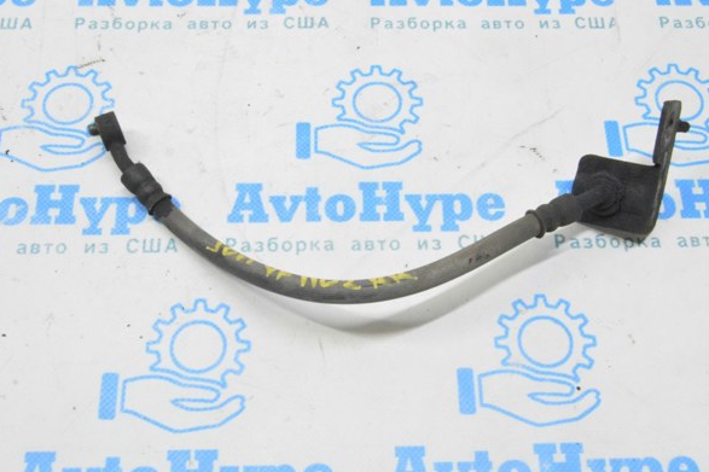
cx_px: 364
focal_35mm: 49
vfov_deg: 27.5
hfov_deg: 40.4
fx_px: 965
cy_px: 225
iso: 6400
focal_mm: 30
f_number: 20
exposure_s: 1/15
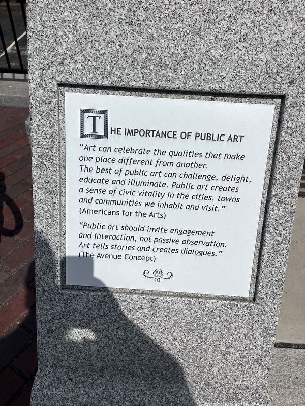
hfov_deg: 53.1
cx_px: 152
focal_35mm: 26
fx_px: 305
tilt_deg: -43.0
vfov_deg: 67.3
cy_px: 203
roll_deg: -0.4
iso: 40
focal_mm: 5.1
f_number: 1.6
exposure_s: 1/17241
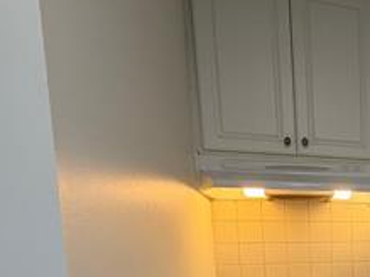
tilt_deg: -4.8
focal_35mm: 41
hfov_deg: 33.4
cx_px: 482
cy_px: 280
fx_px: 438
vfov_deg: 32.2
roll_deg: -0.2
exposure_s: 1/120
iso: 125
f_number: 2.2
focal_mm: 2.22
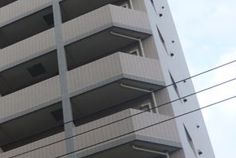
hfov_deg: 21.0
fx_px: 617
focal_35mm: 94
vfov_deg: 14.6
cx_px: 3
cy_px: 100
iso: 100
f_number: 3.7
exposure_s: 1/160
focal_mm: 7.3
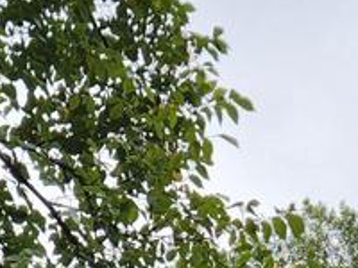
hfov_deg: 11.8
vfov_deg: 7.4
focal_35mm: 166
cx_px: 36
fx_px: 1717
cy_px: 925
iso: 20
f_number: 1.8
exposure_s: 1/823
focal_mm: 5.4
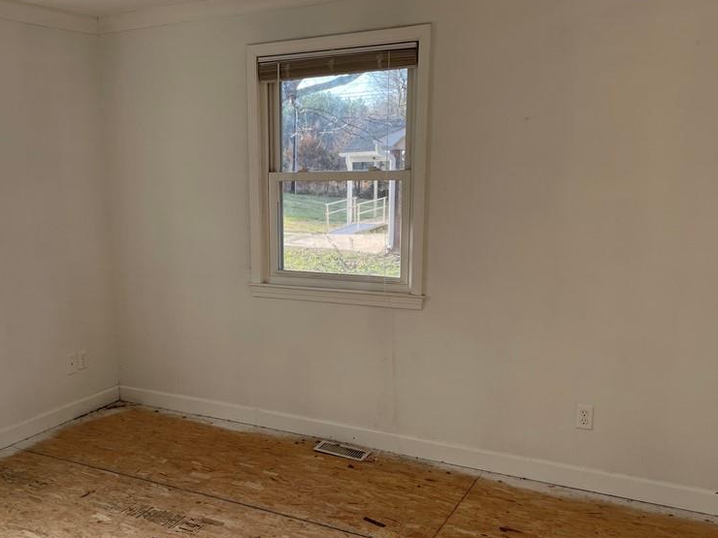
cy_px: 332
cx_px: 245
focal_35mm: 36
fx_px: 747
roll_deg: +1.1
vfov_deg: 39.4
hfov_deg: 50.5
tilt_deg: -10.3
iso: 32
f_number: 1.6
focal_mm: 4.2
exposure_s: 1/182
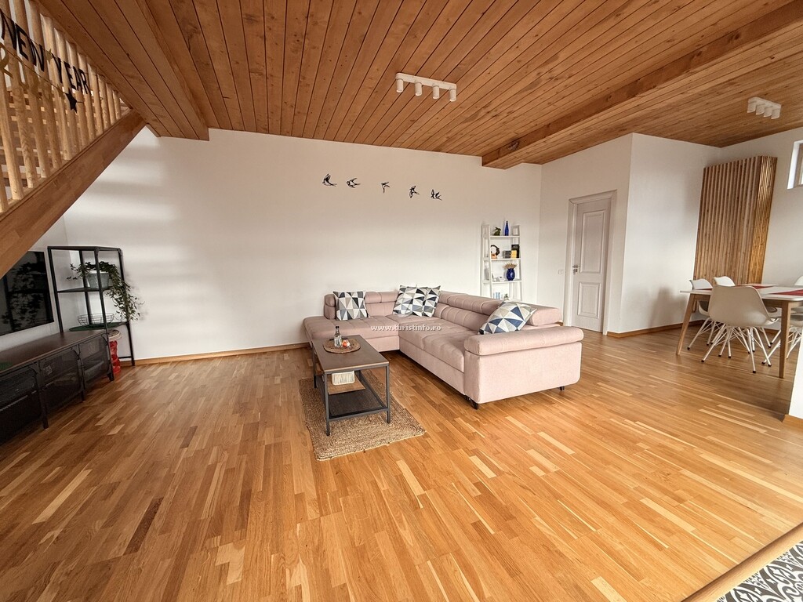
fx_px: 325
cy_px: 301
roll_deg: +1.4
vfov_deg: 85.7
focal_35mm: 14
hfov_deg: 102.1
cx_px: 402
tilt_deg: -7.5
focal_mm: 2.22
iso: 64
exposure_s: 1/99
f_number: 2.2
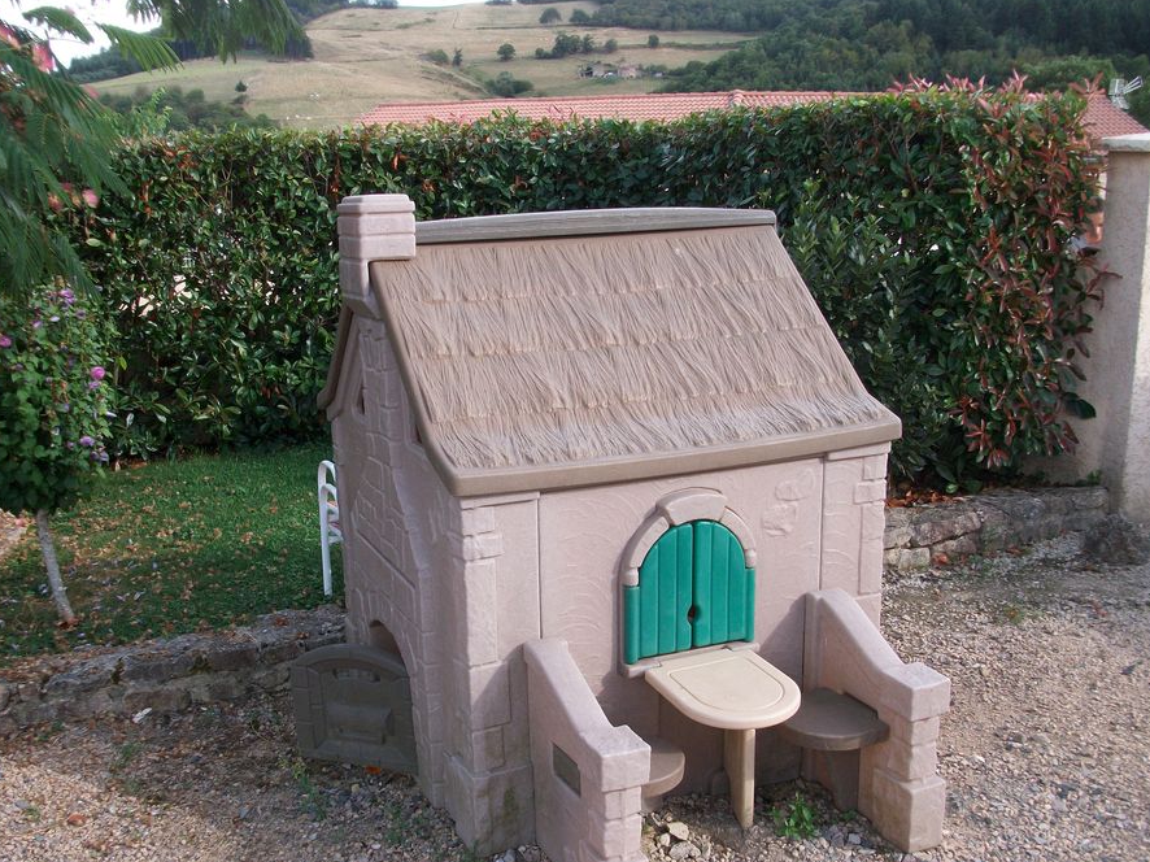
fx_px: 1162
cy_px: 475
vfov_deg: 40.6
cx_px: 552
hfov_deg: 52.6
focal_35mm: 35
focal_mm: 5.7
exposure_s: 1/257
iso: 80
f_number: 2.9
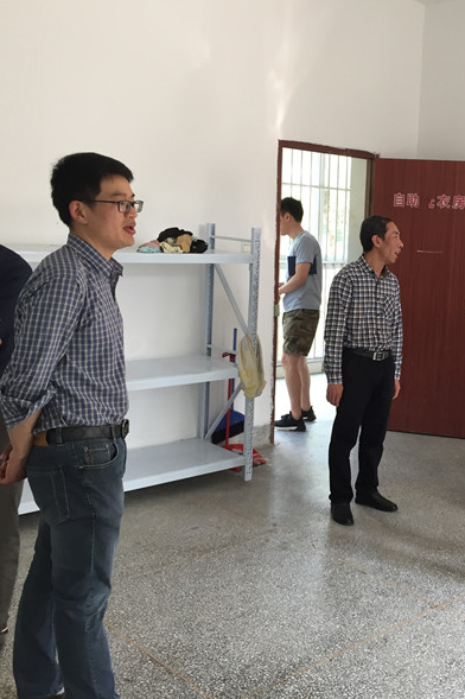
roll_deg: -3.7
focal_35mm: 41
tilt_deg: -8.5
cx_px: 396
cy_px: 350
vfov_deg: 47.4
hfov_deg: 31.4
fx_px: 795
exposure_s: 1/33
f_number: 2.2
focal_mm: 4.15
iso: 40
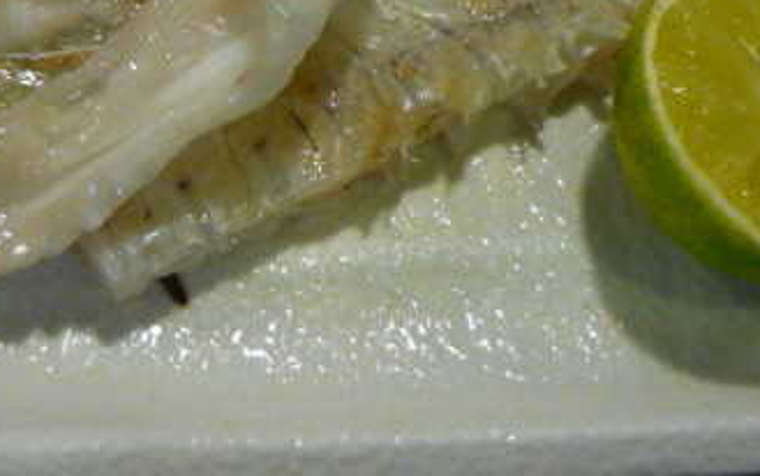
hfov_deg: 29.9
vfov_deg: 18.9
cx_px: 229
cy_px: 51
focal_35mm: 68
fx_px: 1409
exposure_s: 1/30
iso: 320
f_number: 2.8
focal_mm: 5.5
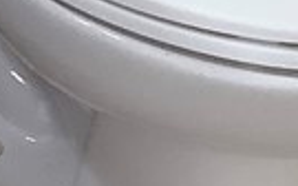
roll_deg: -0.6
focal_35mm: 249
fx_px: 2020
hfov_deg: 8.4
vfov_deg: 5.0
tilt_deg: -31.8
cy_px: -332
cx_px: 161
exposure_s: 1/60
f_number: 2.4
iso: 80
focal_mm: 3.3
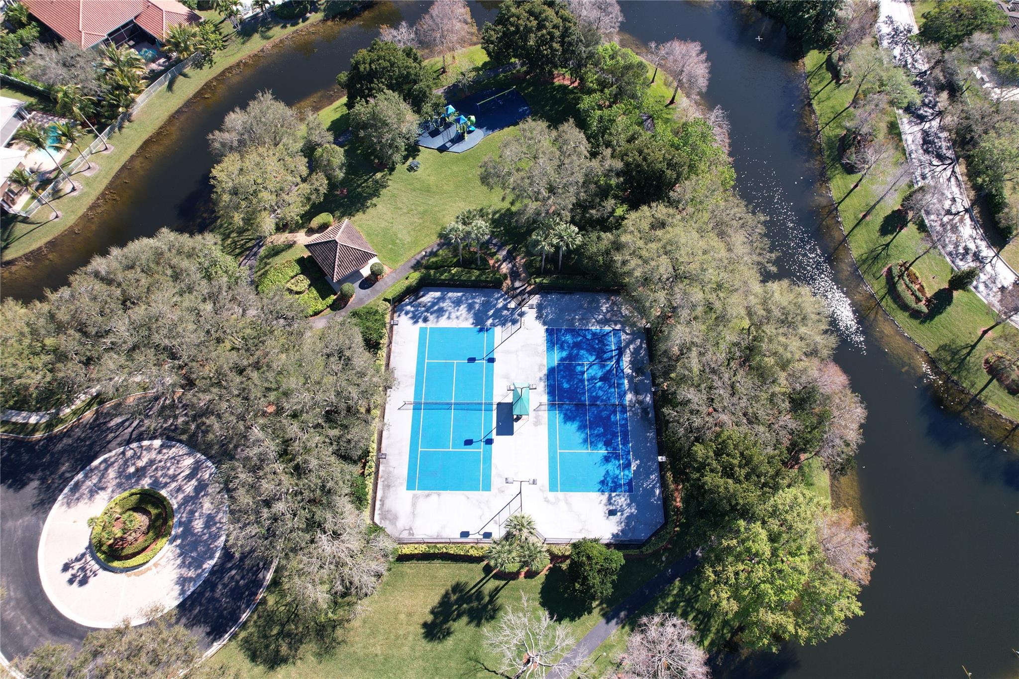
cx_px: 510
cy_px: 340
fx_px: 623
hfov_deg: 78.6
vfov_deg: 57.2
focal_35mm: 22
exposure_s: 1/640
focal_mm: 8.38
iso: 100
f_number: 2.8
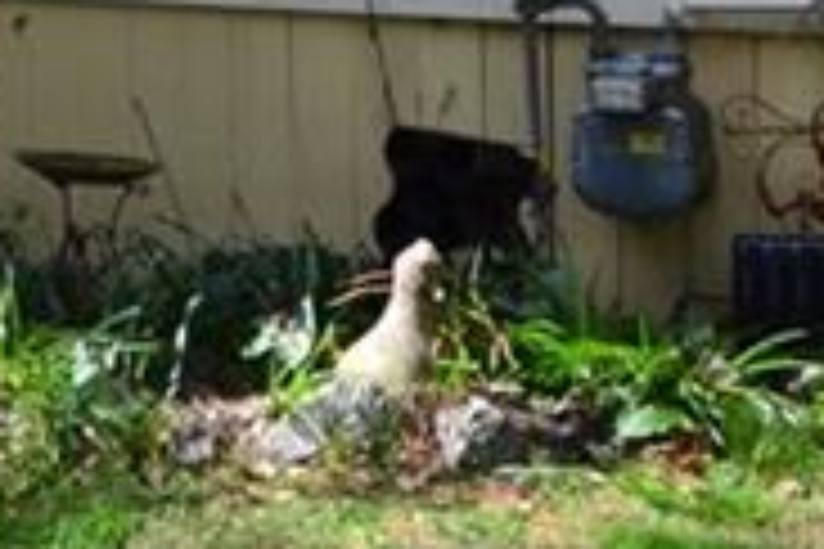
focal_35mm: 151
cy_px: -572
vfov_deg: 8.6
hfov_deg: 11.3
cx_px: -1148
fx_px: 3456
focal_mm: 18
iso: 400
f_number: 9
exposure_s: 1/160
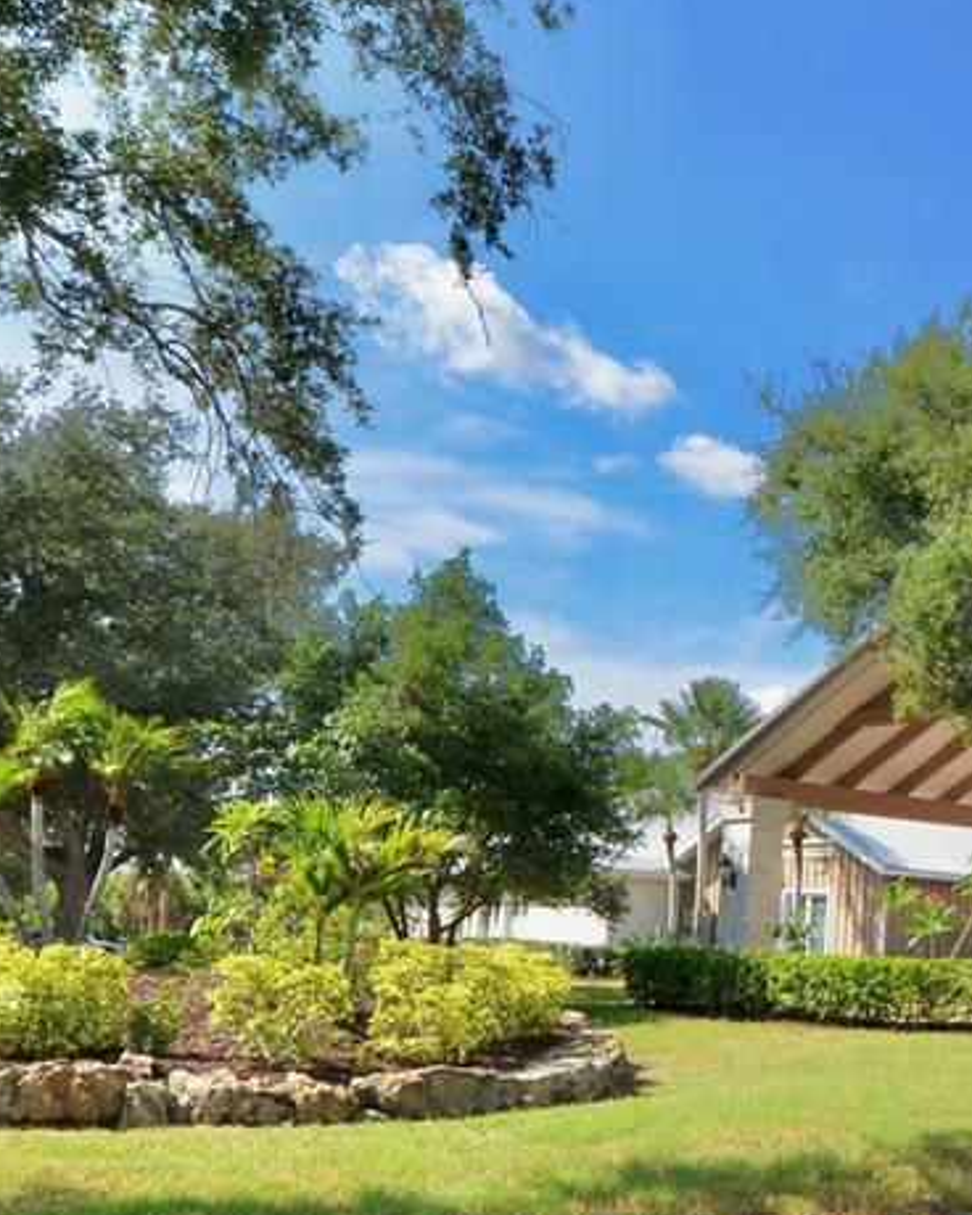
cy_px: 670
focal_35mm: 75
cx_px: 1014
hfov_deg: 19.7
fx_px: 2697
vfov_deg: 25.4
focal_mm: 24
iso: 110
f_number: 8
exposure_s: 1/250
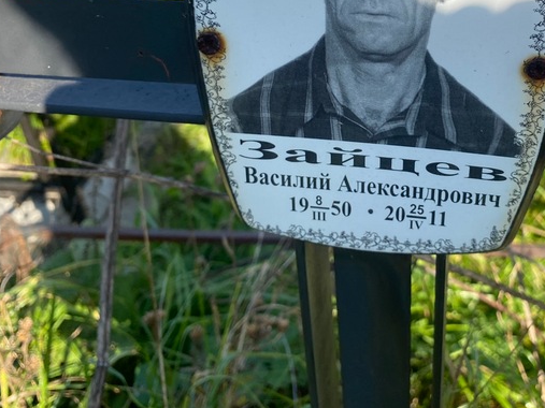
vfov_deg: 34.2
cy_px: 88
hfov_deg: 44.8
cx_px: 384
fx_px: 645
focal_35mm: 41
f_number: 1.8
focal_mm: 4.25
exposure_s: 1/827
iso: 32
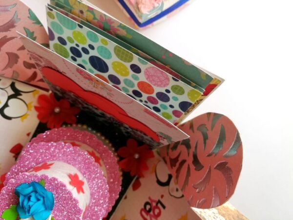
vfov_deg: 53.1
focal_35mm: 26
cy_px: 110
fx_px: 220
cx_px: 146
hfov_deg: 67.3
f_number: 2.2
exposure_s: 1/50
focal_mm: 3.83
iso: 80
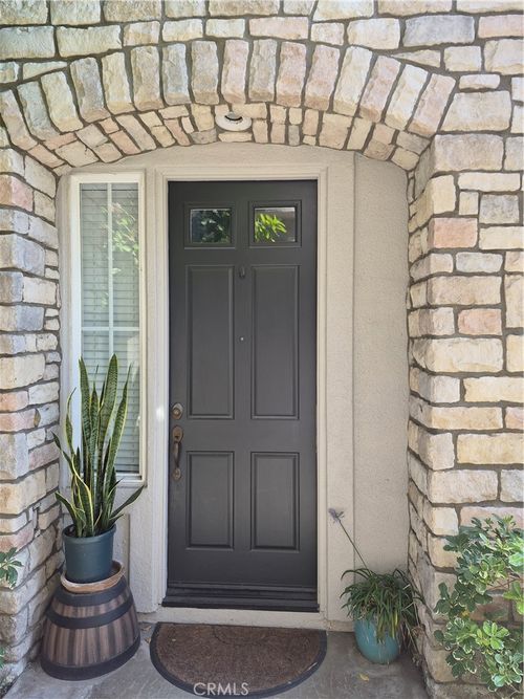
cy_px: 350
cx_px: 262
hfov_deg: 58.9
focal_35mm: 23
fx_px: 464
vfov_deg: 73.9
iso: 80
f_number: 1.8
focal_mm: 5.4
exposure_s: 1/602
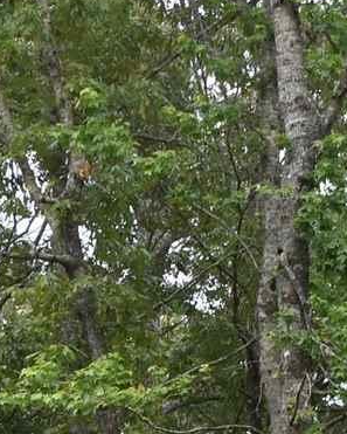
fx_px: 3437
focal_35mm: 268
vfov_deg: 6.9
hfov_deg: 5.8
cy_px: 939
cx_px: -43
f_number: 8
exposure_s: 1/500
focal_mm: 23
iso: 640
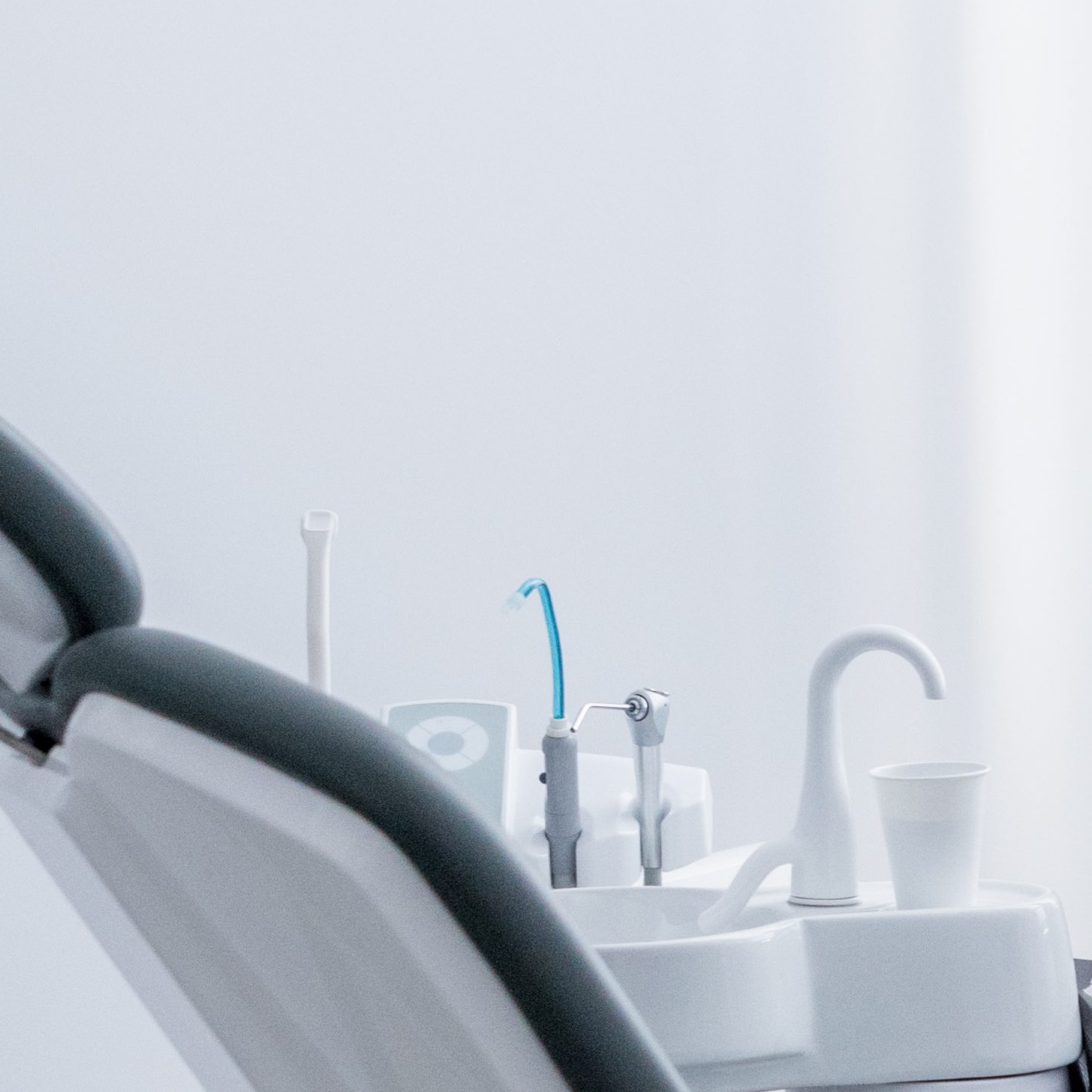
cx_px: 1420
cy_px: 1014
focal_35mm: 129
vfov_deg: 13.4
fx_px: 4604
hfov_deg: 13.1
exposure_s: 1/80
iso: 800
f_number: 4.5
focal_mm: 30
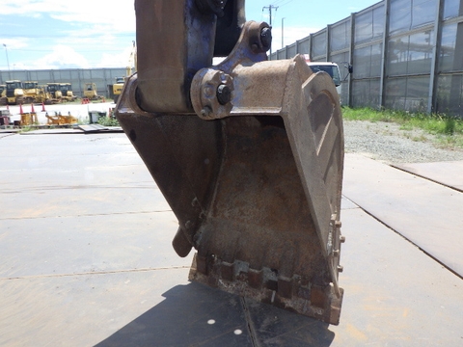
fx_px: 375
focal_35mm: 28
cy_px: 174
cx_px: 232
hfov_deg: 63.4
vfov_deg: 49.7
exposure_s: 1/640
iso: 125
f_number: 4.2
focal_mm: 5
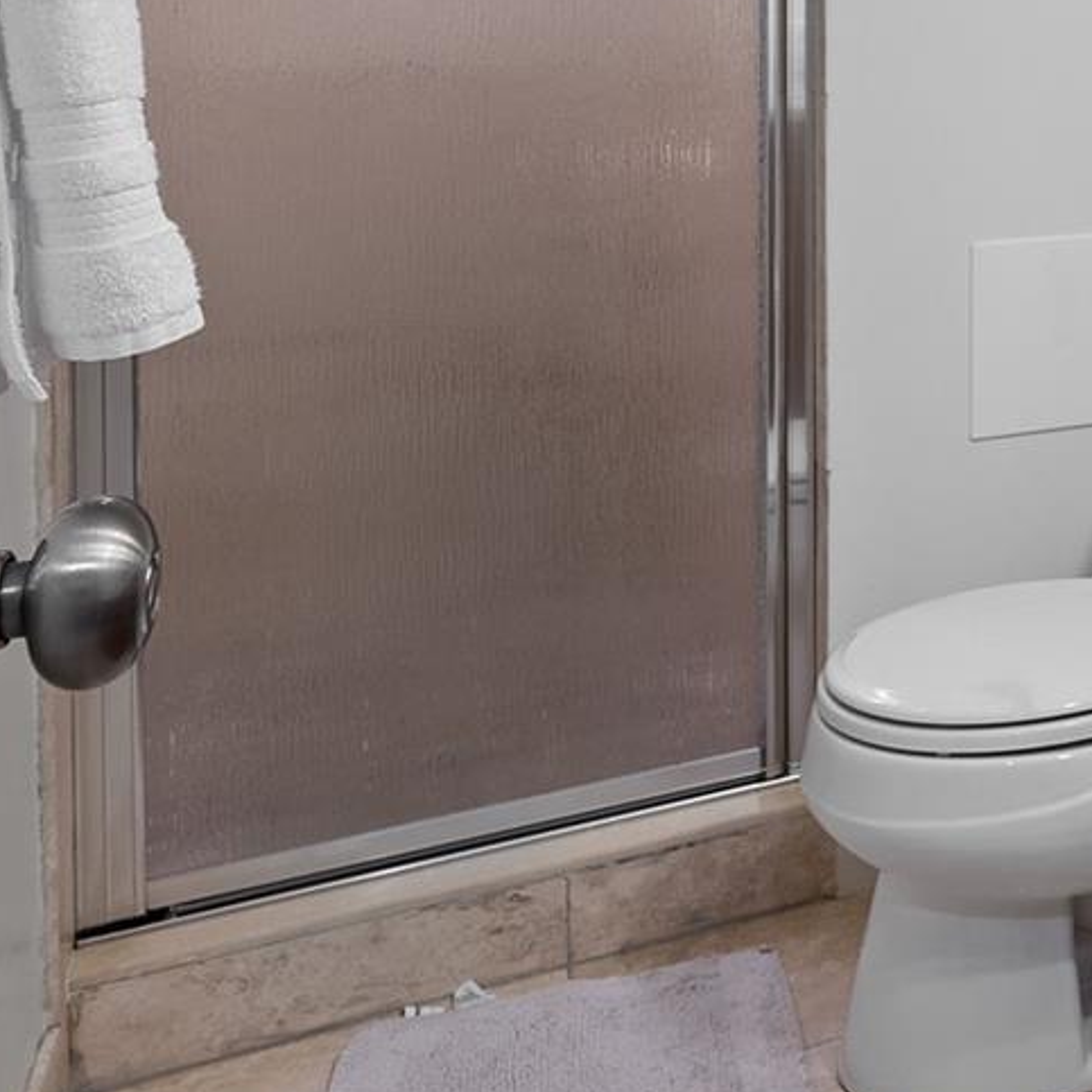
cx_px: 1345
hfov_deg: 31.0
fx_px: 1606
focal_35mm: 45
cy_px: 11
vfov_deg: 34.3
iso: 640
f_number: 8
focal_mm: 16
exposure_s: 1/4
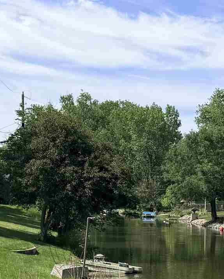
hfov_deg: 14.6
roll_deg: -0.9
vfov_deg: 18.8
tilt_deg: -3.6
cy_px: 260
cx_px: 305
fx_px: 829
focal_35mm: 100
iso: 80
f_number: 1.78
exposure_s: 1/4167
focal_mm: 6.76
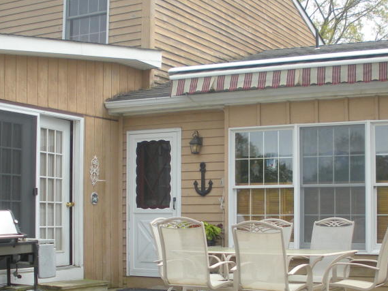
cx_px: 212
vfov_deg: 23.2
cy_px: 179
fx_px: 706
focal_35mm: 63
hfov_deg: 30.7
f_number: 3.5
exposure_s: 1/575
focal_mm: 6.3
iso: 92
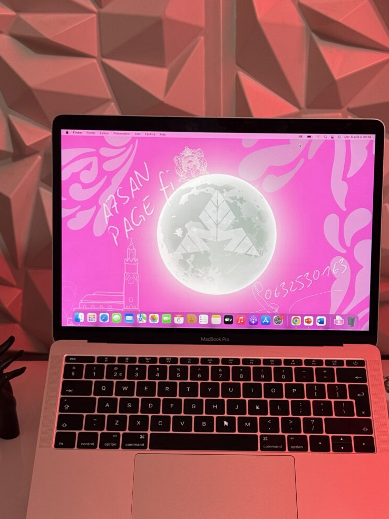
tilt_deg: -26.3
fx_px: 974
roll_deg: +0.2
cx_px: 211
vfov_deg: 29.6
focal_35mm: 65
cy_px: 351
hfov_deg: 22.6
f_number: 1.78
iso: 100
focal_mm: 6.76
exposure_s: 1/100
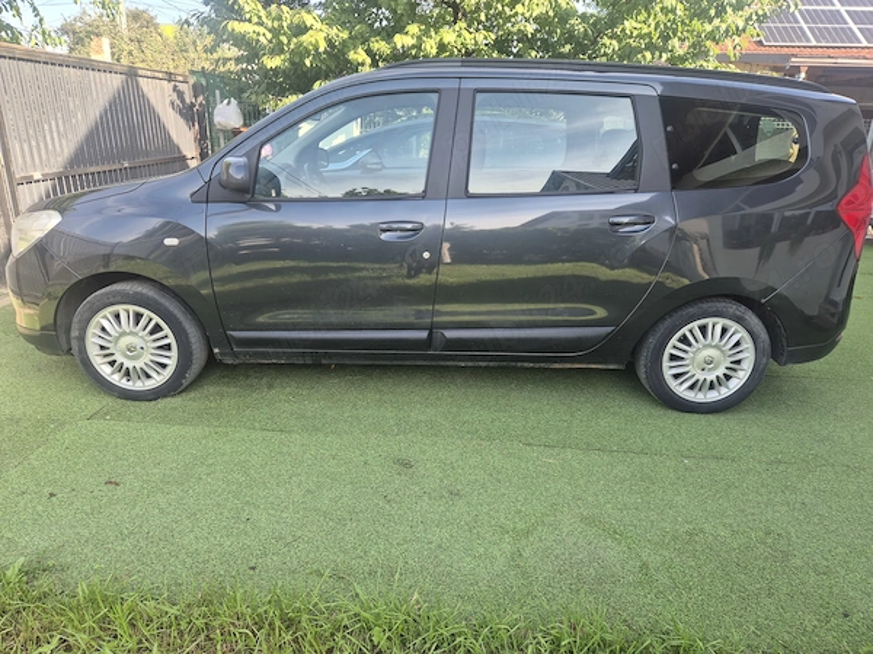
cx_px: 436
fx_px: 580
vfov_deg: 58.9
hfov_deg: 73.9
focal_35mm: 23
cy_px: 327
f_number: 1.8
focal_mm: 5.4
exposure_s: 1/182
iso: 25
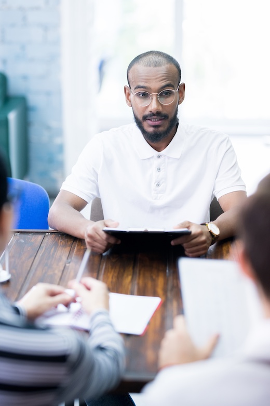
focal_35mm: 85
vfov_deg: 23.9
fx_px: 956
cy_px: 203
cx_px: 135
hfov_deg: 16.1
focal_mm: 85
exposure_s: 1/160
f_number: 2
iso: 800
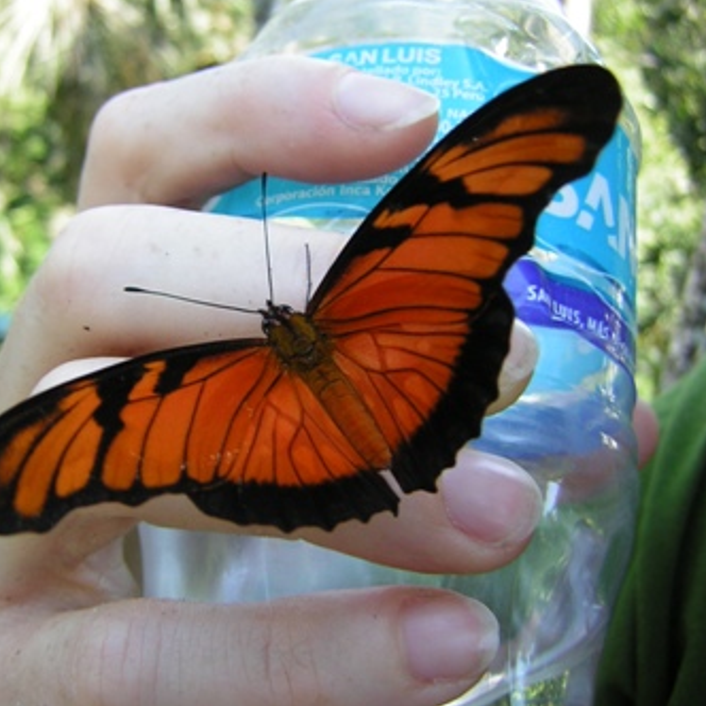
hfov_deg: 39.1
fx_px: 992
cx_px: 298
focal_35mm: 43
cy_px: 351
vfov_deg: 39.2
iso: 50
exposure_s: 1/97.9
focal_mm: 4.7
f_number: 2.6
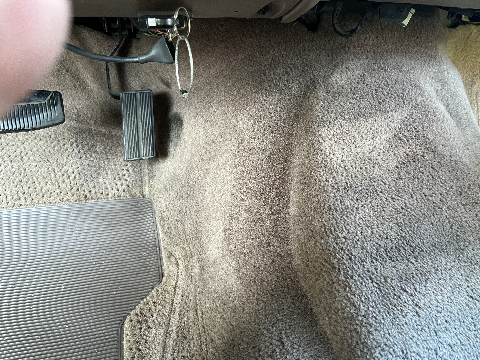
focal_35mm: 26
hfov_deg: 67.3
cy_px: 180
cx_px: 240
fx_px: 361
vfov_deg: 53.1
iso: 200
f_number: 1.6
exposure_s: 1/60
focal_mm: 5.1
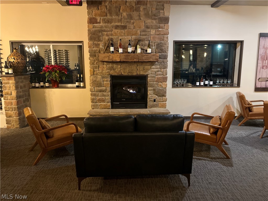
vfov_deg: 53.1
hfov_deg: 67.3
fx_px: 201
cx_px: 134
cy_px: 100
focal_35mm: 26
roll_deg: +0.4
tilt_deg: -11.3
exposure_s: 1/30
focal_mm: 5.1
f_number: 1.6
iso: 500
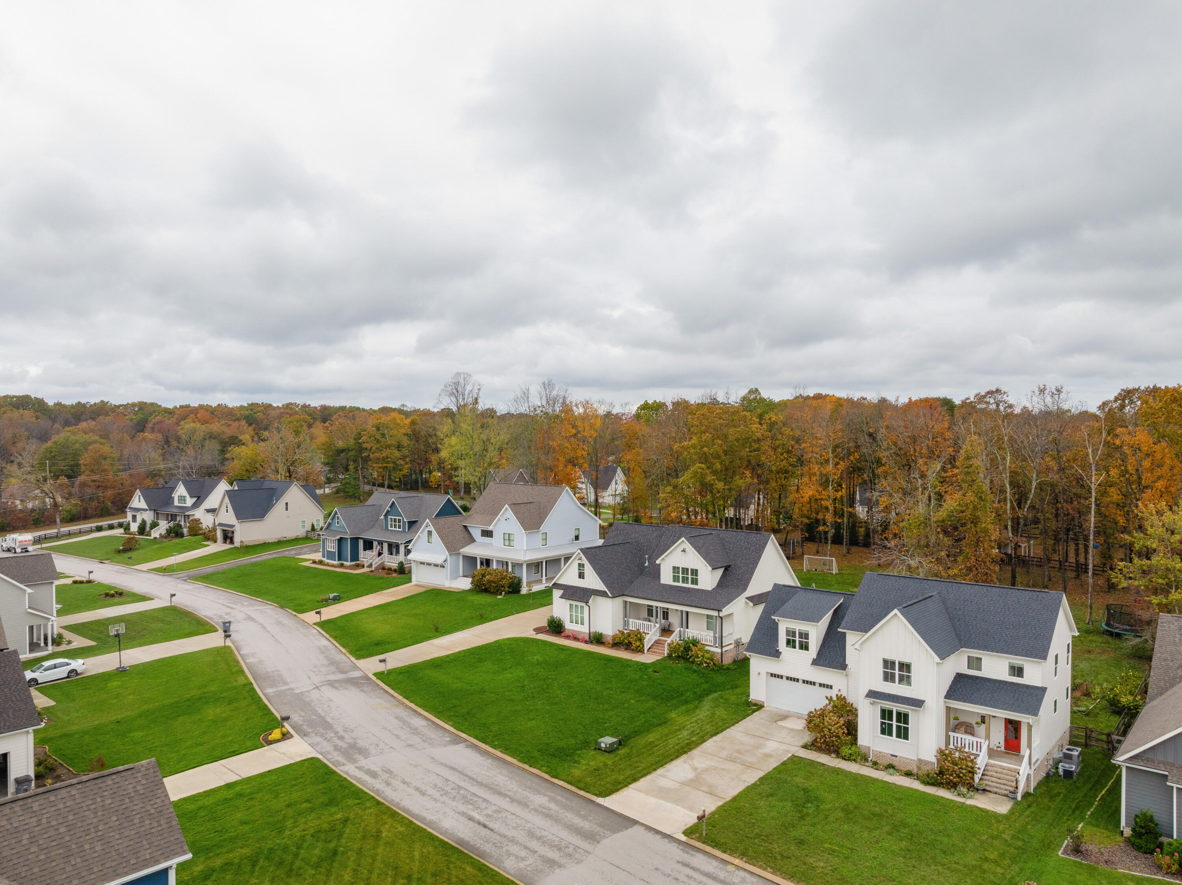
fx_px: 819
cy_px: 442
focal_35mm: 24
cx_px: 591
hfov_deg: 71.6
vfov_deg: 56.8
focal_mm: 12.29
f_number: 7.1
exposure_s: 1/240
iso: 100
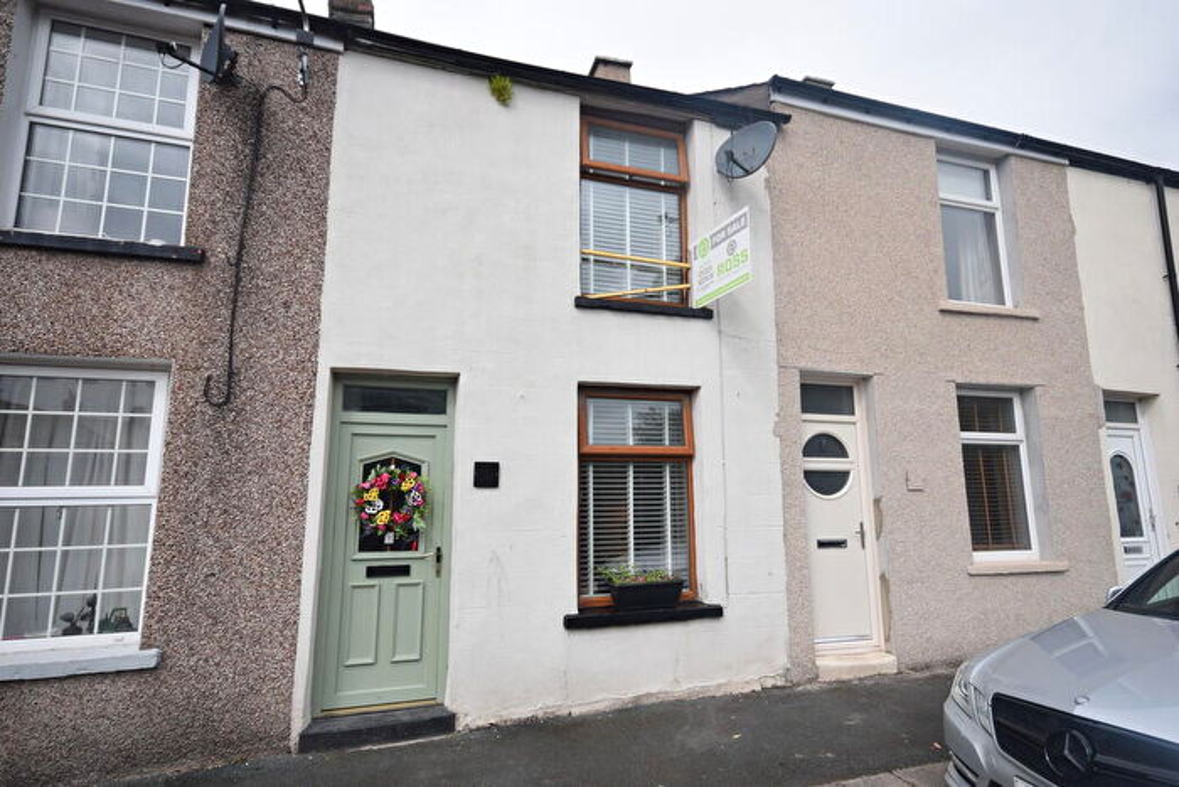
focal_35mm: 20
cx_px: 590
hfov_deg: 85.4
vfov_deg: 63.2
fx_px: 639
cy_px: 394
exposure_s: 1/320
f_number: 9
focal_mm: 13
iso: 200
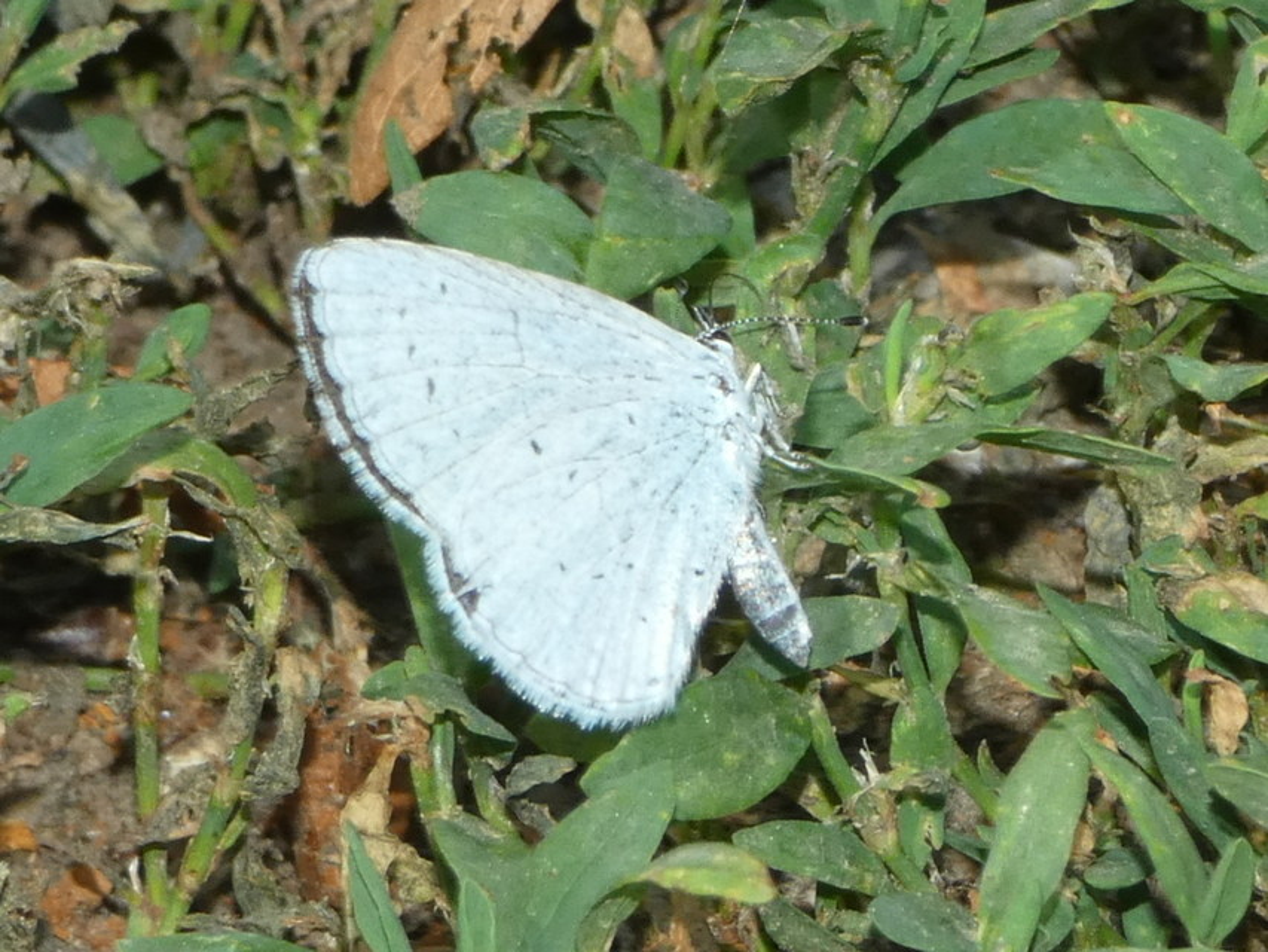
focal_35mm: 194
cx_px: 634
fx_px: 7107
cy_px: 476
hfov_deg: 10.2
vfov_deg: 7.7
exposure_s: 1/60
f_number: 5.5
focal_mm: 34.8
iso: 160
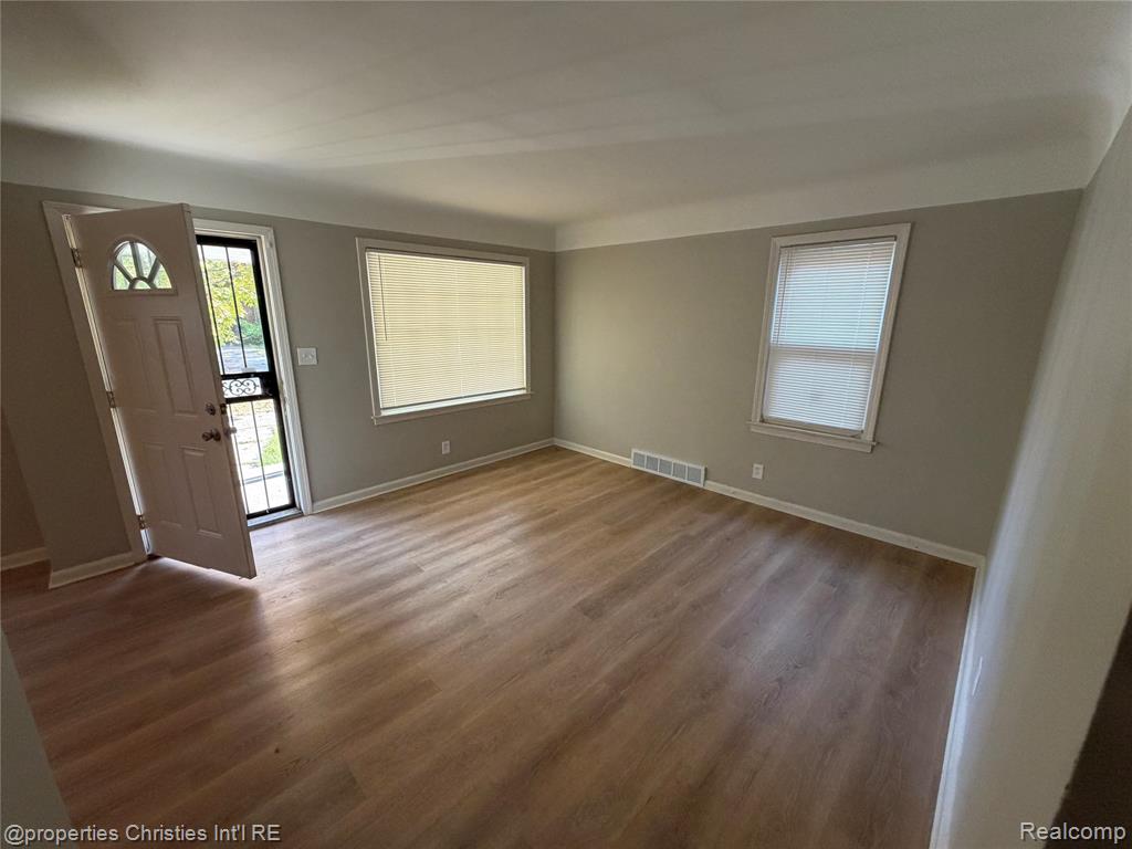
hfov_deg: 102.1
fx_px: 458
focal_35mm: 14
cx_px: 566
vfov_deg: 85.7
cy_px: 424
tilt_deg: -13.7
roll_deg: -0.3
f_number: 2.2
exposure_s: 1/121
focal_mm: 2.22
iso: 250
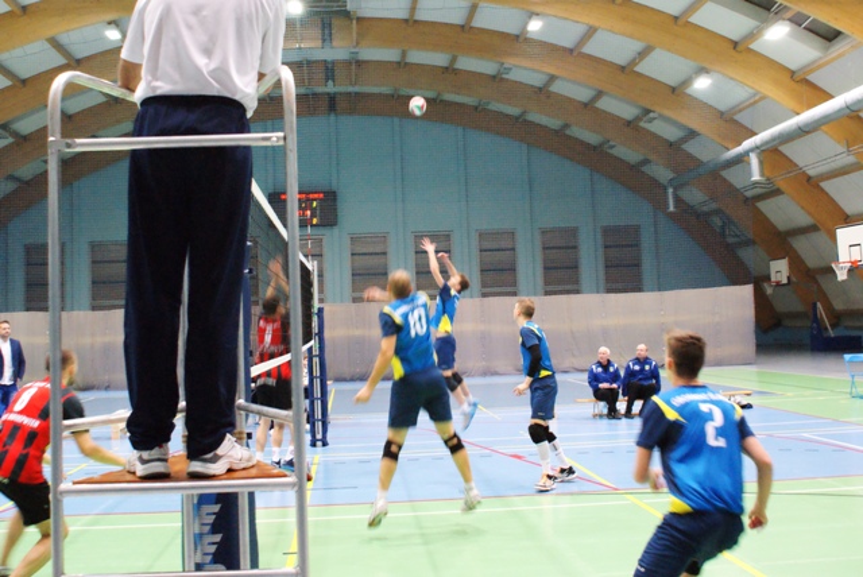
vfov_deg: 32.0
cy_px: 288
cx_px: 432
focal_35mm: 42
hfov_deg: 46.4
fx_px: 1008
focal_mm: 28
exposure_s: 1/60
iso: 3200
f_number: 5.6
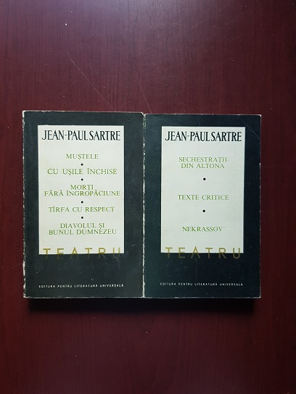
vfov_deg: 67.3
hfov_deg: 53.1
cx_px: 148
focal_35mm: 26
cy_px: 197
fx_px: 296
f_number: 1.7
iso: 200
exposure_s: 1/33
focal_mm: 4.3
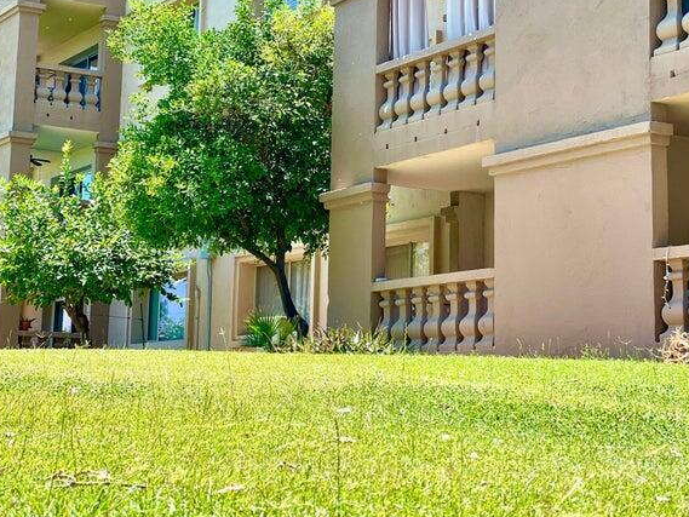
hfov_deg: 25.0
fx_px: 1553
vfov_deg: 18.8
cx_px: 325
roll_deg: -1.2
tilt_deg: +11.4
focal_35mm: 78
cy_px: 132
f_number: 2
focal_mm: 6
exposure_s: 1/475
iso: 25
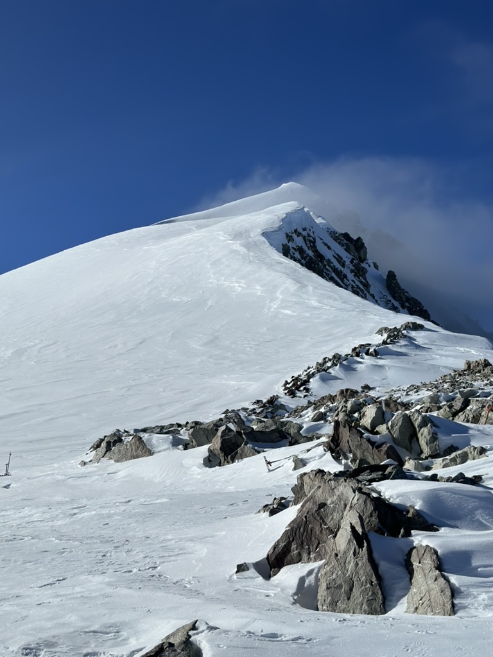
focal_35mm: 48
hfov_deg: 30.3
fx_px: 911
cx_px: 246
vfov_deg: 39.7
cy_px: 328
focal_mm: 6.86
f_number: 1.78
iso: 80
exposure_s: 1/18868
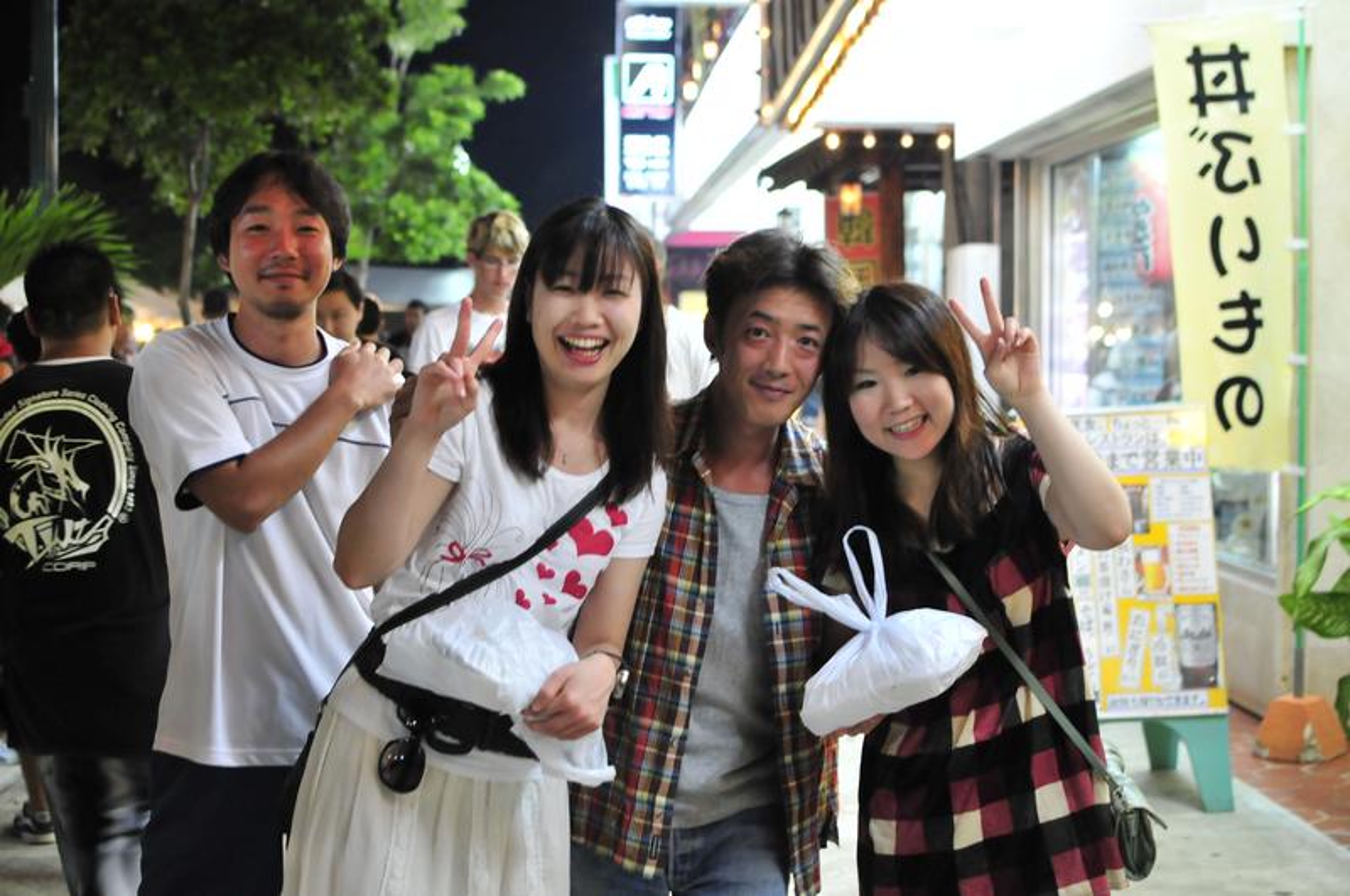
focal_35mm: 52
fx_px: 1966
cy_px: 448
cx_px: 675
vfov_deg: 25.7
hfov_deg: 37.9
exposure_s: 1/25
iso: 800
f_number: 3.2
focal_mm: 35
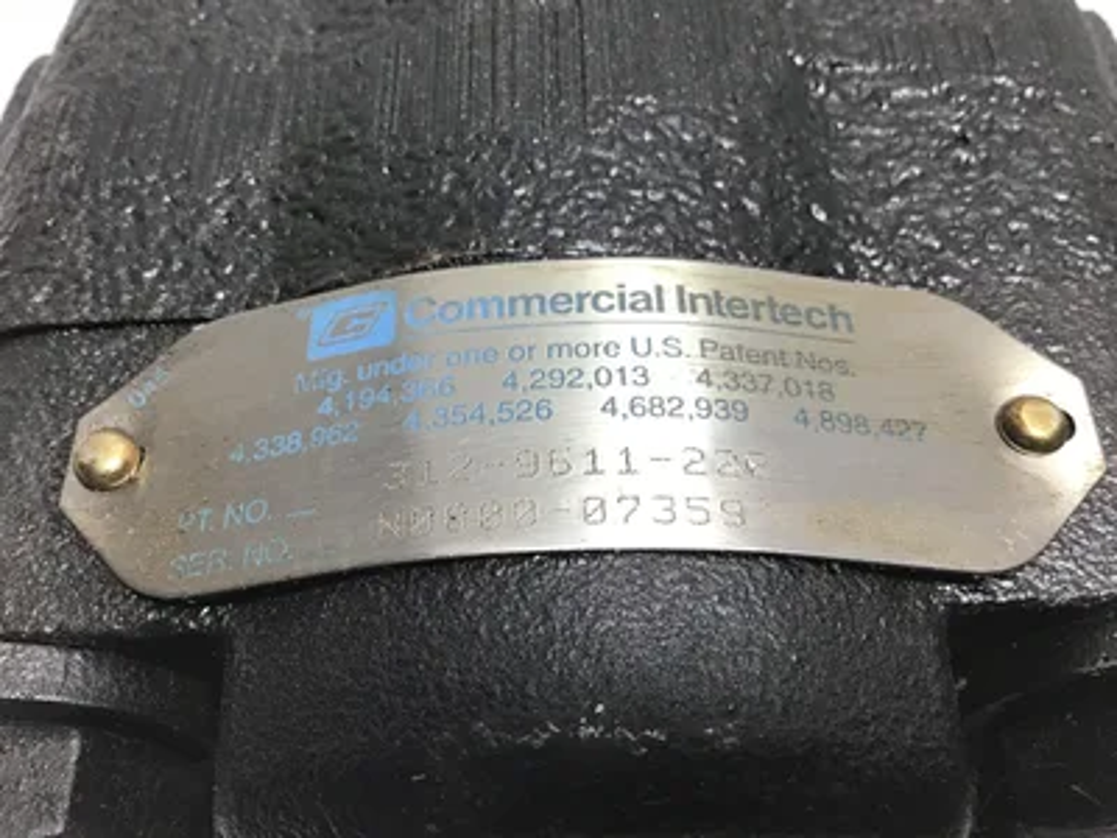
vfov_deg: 45.4
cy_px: 419
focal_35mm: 31
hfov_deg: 58.4
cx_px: 558
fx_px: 1000
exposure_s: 1/40
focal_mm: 3.3
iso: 25
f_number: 2.4
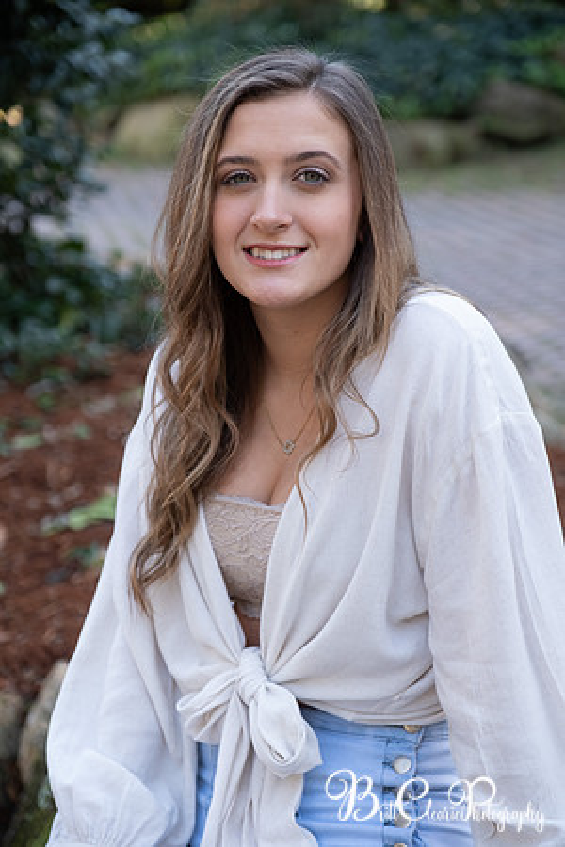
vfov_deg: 24.5
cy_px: 424
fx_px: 1954
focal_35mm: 83
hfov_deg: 16.5
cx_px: 282
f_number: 2.8
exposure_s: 1/250
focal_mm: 55
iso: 400
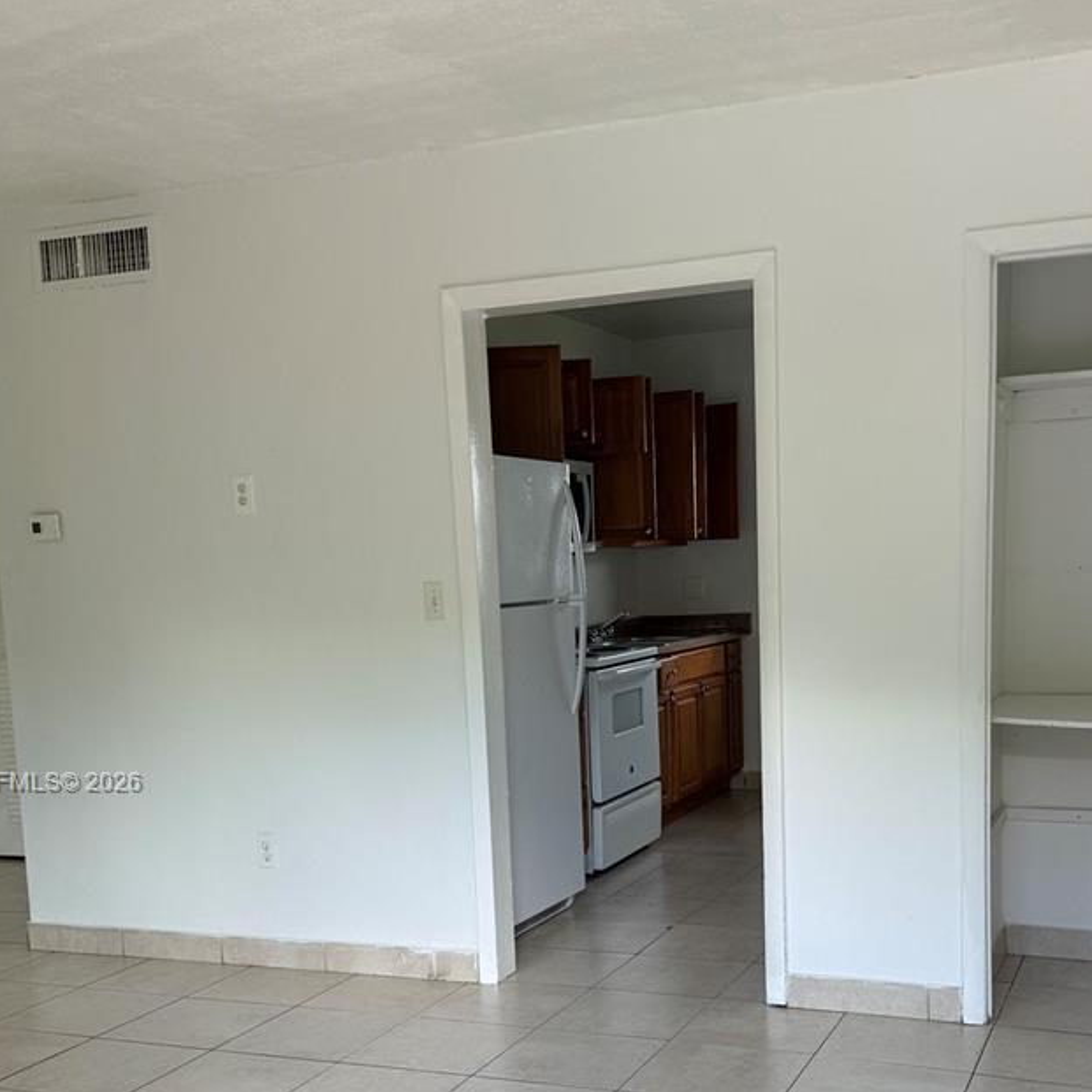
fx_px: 1463
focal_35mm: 41
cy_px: 784
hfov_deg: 40.9
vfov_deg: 40.1
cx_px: 607
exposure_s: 1/121
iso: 64
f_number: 1.78
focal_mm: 6.76
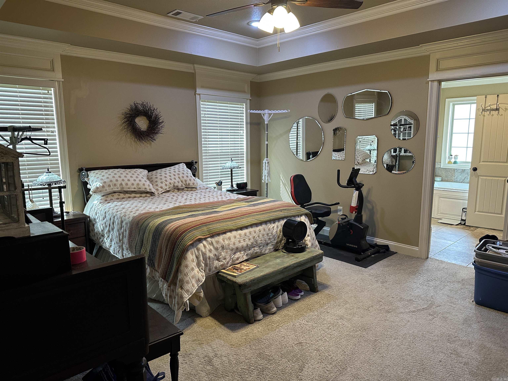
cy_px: 190
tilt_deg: -8.0
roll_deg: +0.2
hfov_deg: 71.6
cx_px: 254
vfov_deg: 56.8
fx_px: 352
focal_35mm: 24
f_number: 1.78
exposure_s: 1/60
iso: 200
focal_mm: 6.86
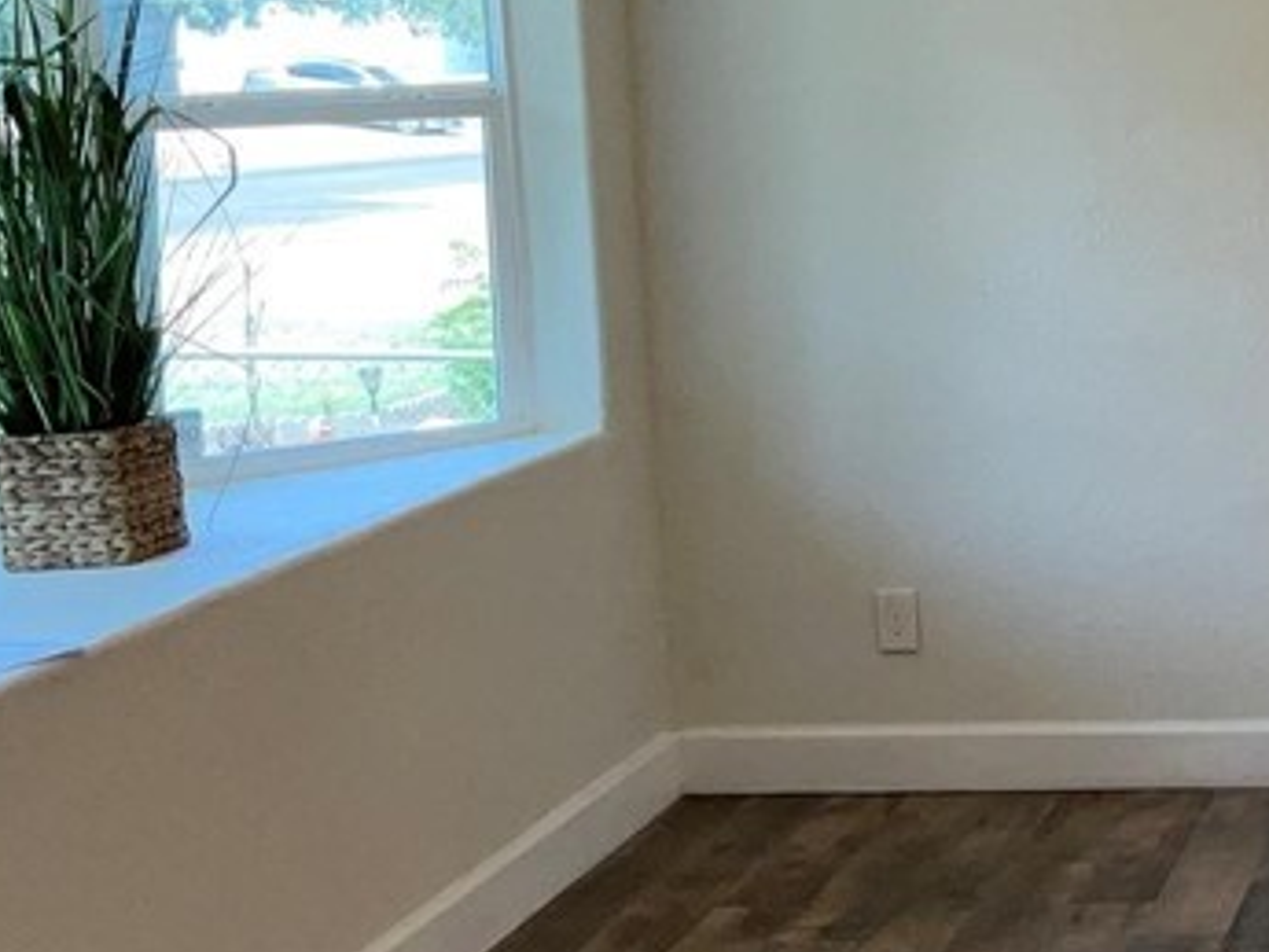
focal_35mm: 86
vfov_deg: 17.2
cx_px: 1596
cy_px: 423
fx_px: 3154
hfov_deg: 20.9
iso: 16
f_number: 1.8
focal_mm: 3
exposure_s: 1/135
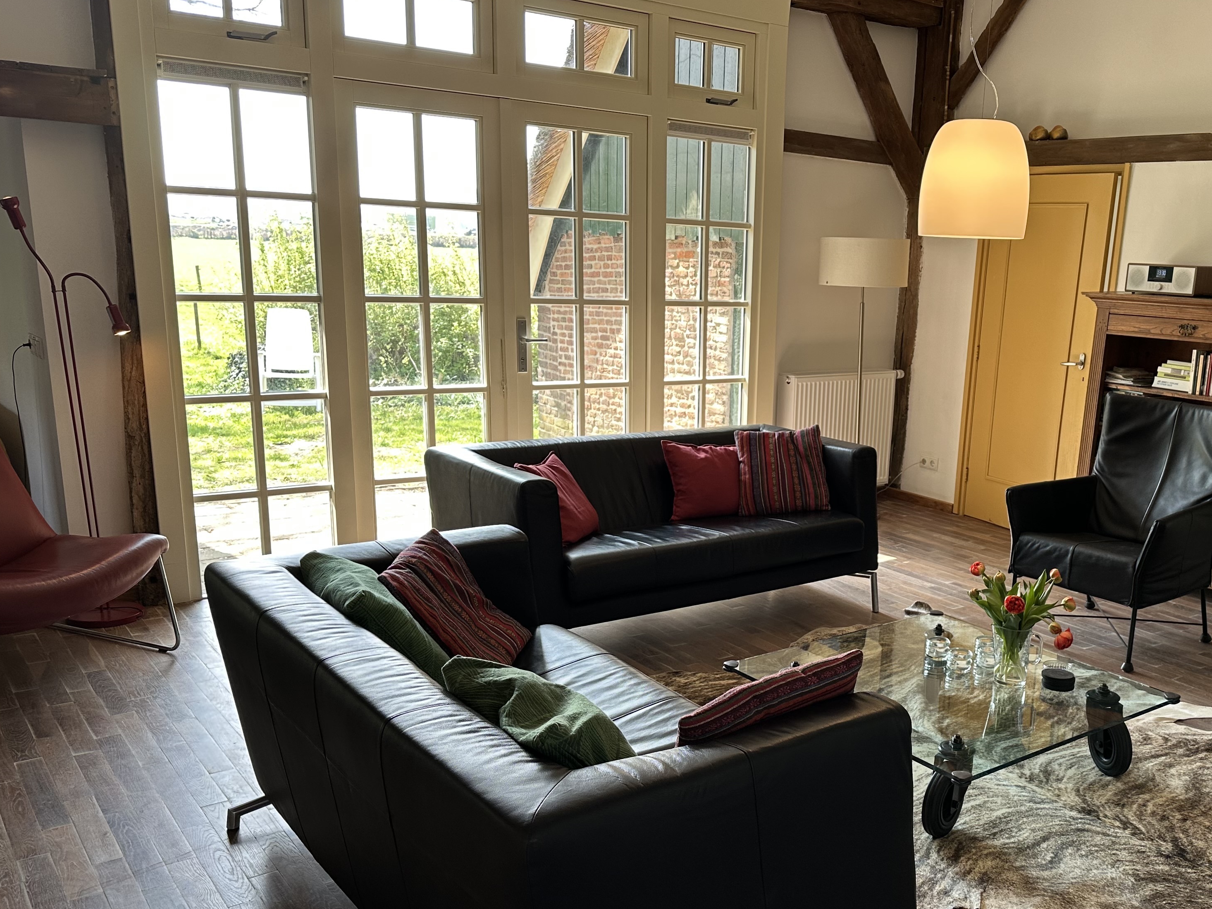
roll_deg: -2.5
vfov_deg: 42.7
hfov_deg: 54.4
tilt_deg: -14.8
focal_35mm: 33
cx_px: 795
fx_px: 1155
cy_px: 547
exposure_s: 1/100
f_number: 1.78
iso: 80
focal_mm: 6.86
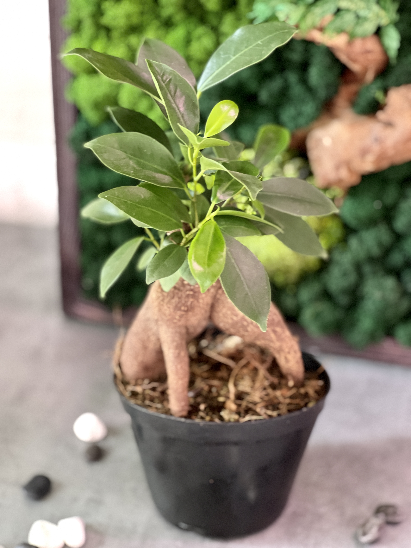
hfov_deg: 19.1
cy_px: 274
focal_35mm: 77
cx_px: 206
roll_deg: +0.7
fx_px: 1219
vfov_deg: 25.3
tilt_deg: -30.4
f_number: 2.8
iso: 400
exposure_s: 1/15
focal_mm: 9
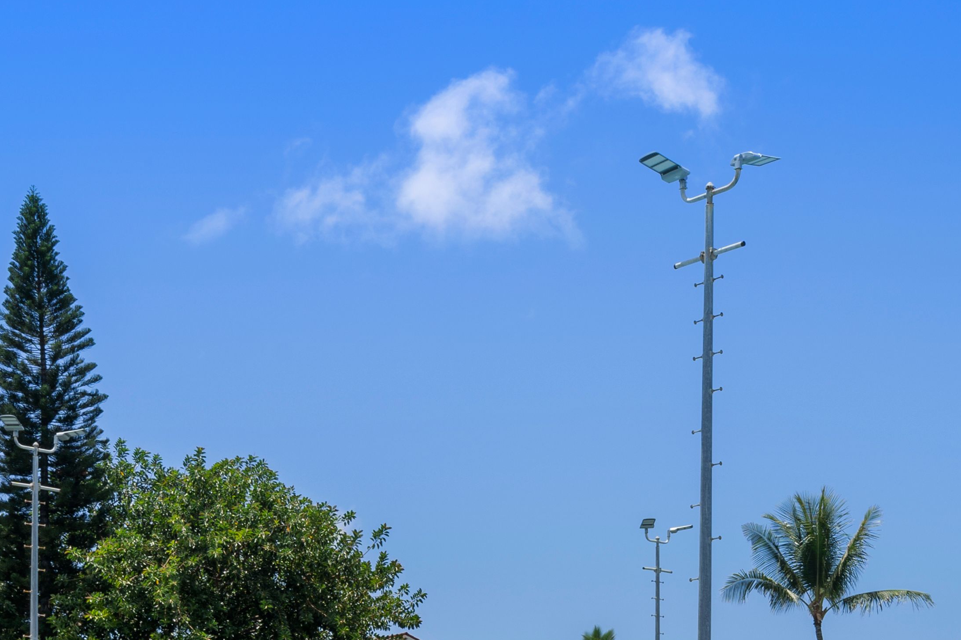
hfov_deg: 30.5
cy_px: 842
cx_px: 419
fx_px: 1762
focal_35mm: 66
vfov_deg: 19.0
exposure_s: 1/100
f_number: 11
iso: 100
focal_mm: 24
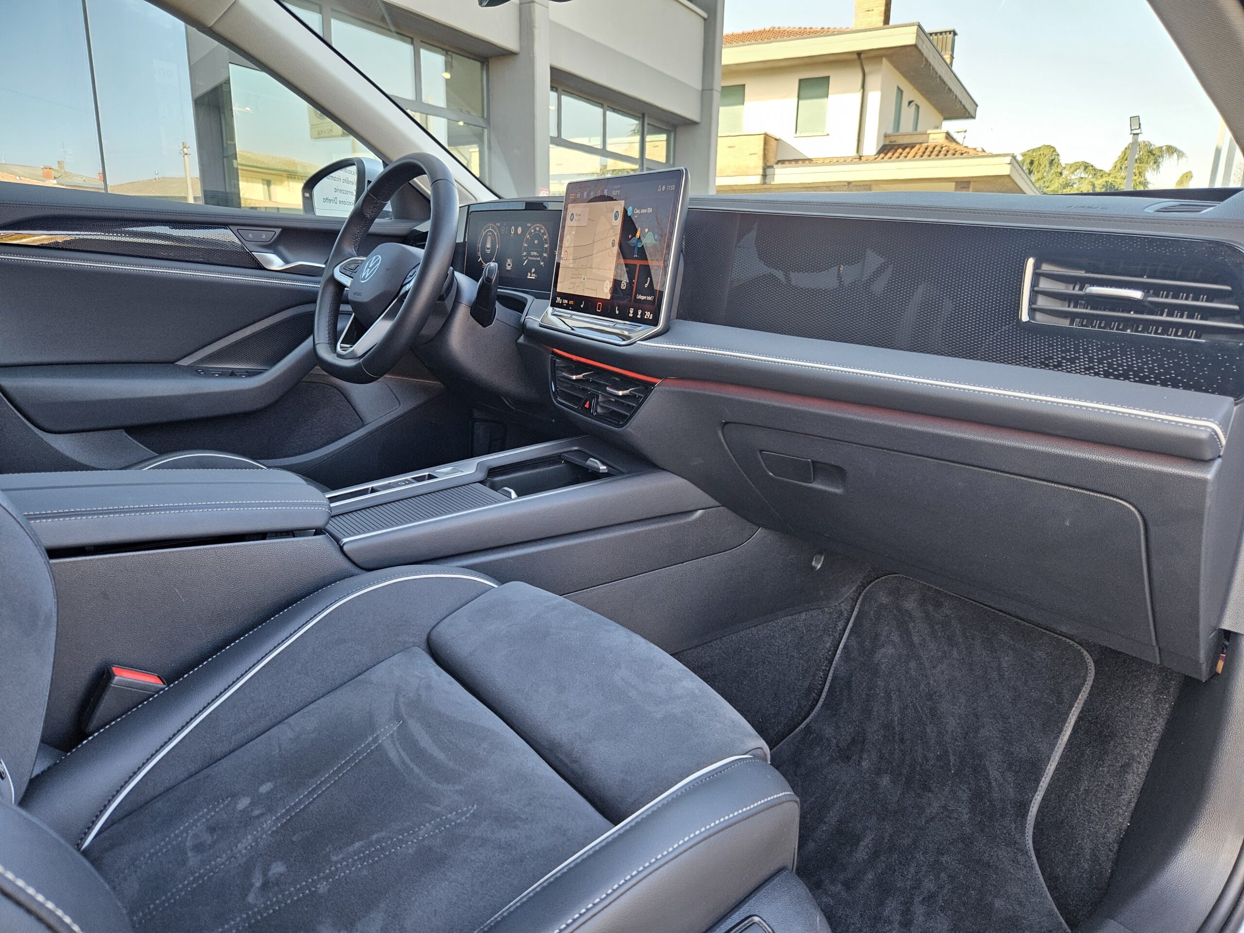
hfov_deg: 73.9
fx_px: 827
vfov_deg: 58.9
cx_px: 622
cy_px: 466
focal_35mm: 23
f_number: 1.8
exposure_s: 1/100
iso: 100
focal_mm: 5.4
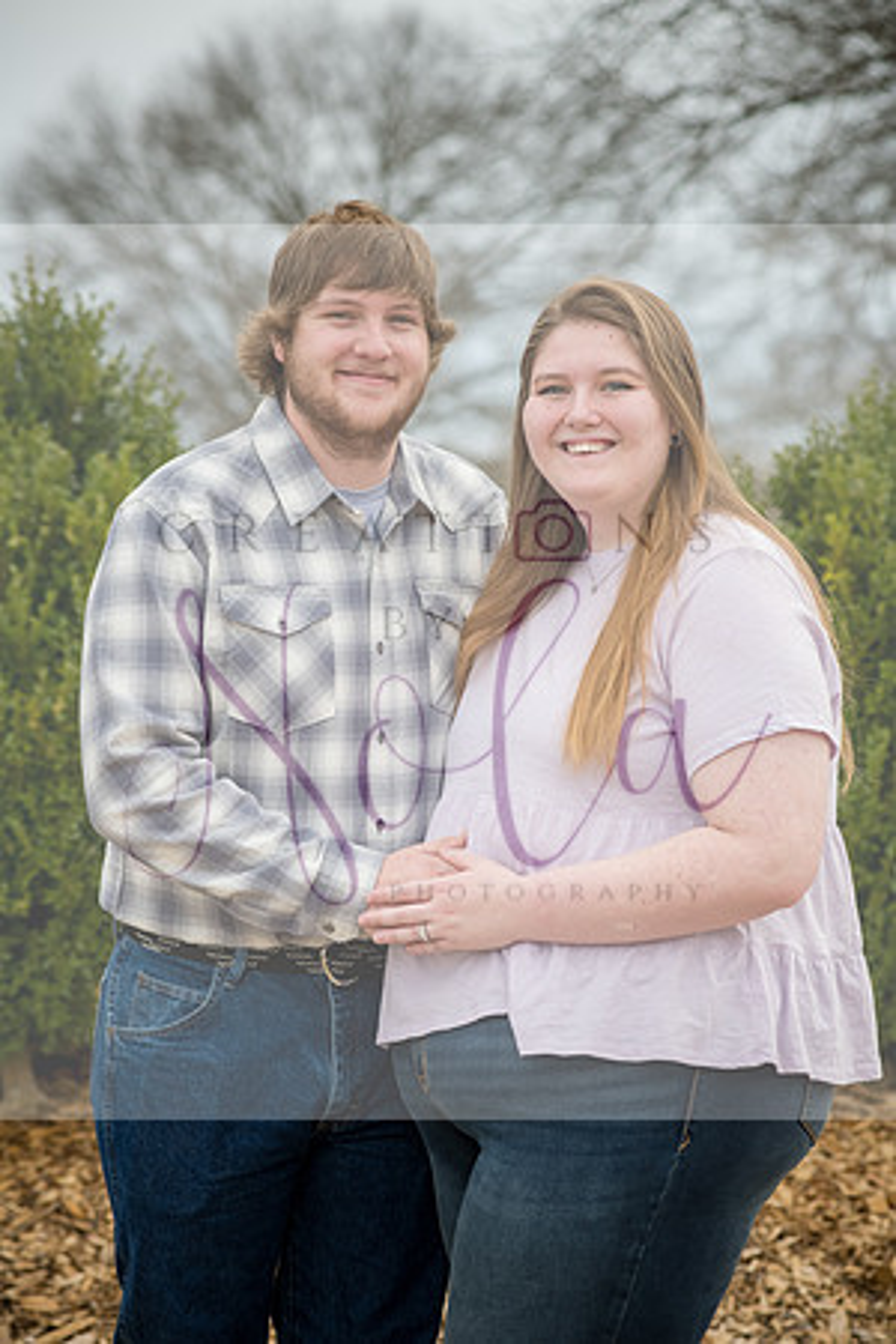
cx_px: 448
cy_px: 672
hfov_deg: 11.4
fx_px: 4480
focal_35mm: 120
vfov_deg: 17.1
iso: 400
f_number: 6.3
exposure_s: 1/640
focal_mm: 120
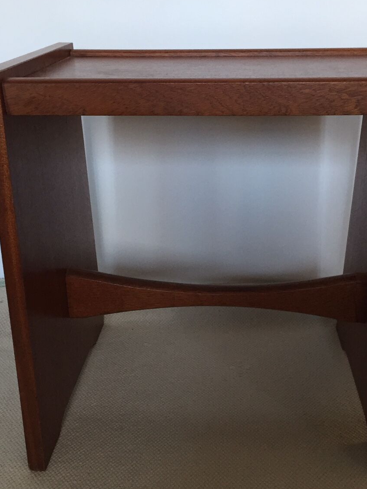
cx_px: 203
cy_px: 265
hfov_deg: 34.3
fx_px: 594
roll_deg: -0.8
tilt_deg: -24.9
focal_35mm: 42
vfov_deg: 44.8
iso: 125
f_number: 2.2
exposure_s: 1/33
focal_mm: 4.15
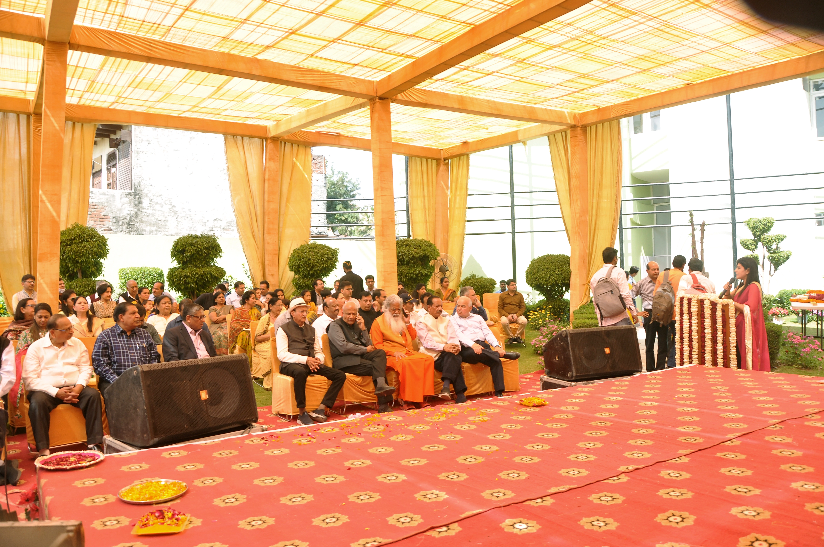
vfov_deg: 47.8
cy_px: 274
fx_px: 617
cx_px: 412
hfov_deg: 67.4
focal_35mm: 27
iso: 200
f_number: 5.6
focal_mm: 18
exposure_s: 1/125
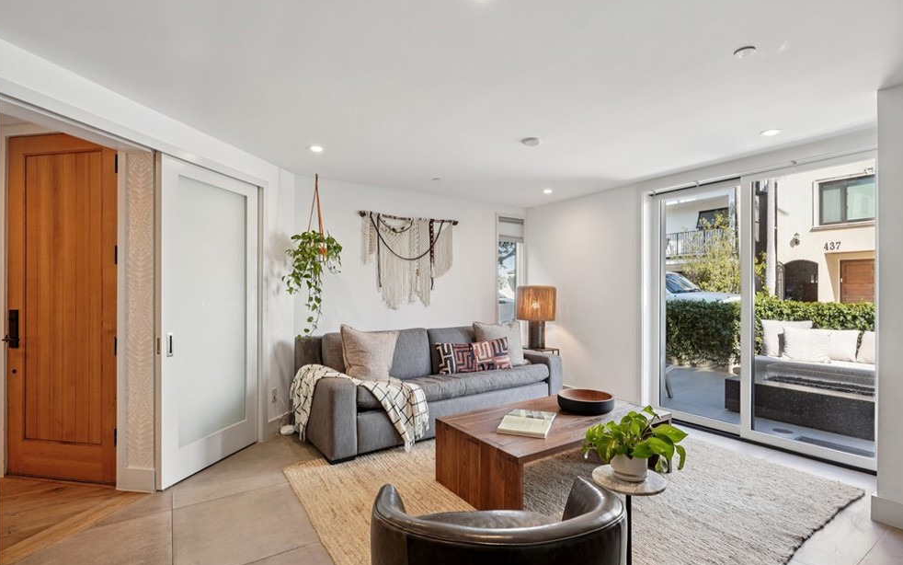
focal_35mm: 17
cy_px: 288
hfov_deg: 94.3
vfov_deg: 68.0
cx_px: 460
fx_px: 418
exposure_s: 1/15
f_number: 8
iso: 400
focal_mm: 16
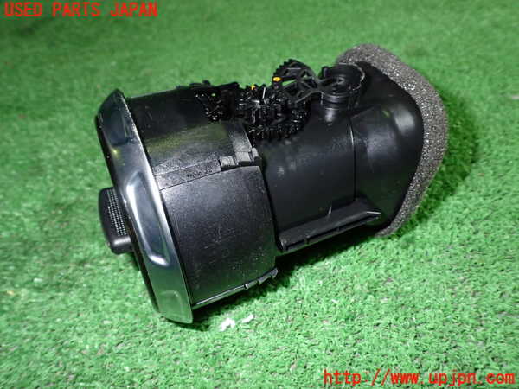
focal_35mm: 28
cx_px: 260
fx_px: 420
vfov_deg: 49.7
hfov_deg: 63.4
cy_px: 194
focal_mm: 5.05
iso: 640
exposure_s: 1/30
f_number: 9
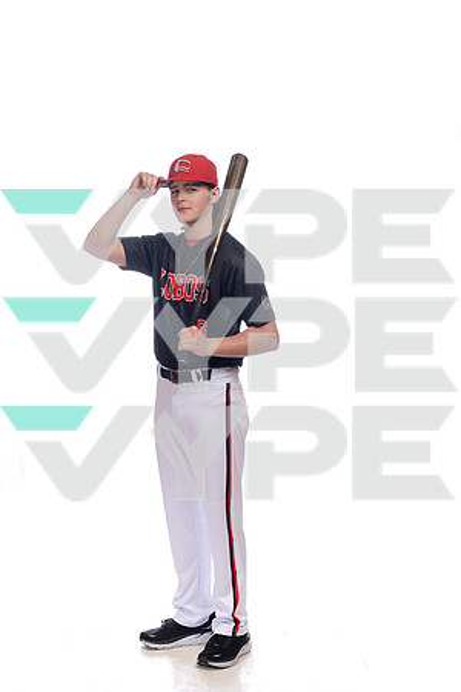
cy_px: 346
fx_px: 1210
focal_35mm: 63
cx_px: 230
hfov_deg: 21.6
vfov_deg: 31.9
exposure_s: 1/250
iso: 800
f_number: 7.1
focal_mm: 63
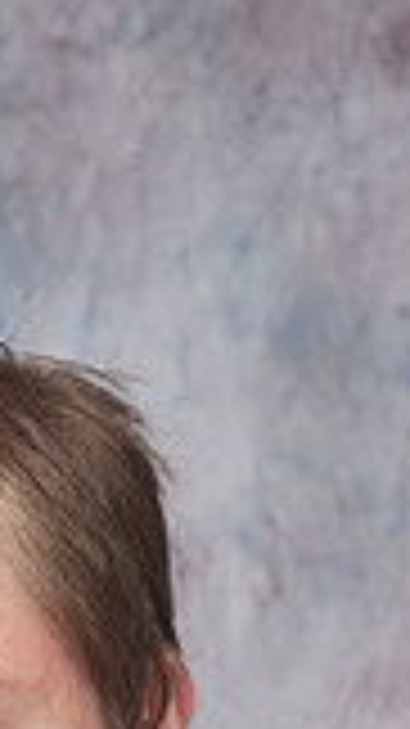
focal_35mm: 327
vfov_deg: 6.6
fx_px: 6327
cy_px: 900
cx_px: -146
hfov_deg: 3.7
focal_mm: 75
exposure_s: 1/125
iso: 200
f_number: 5.6
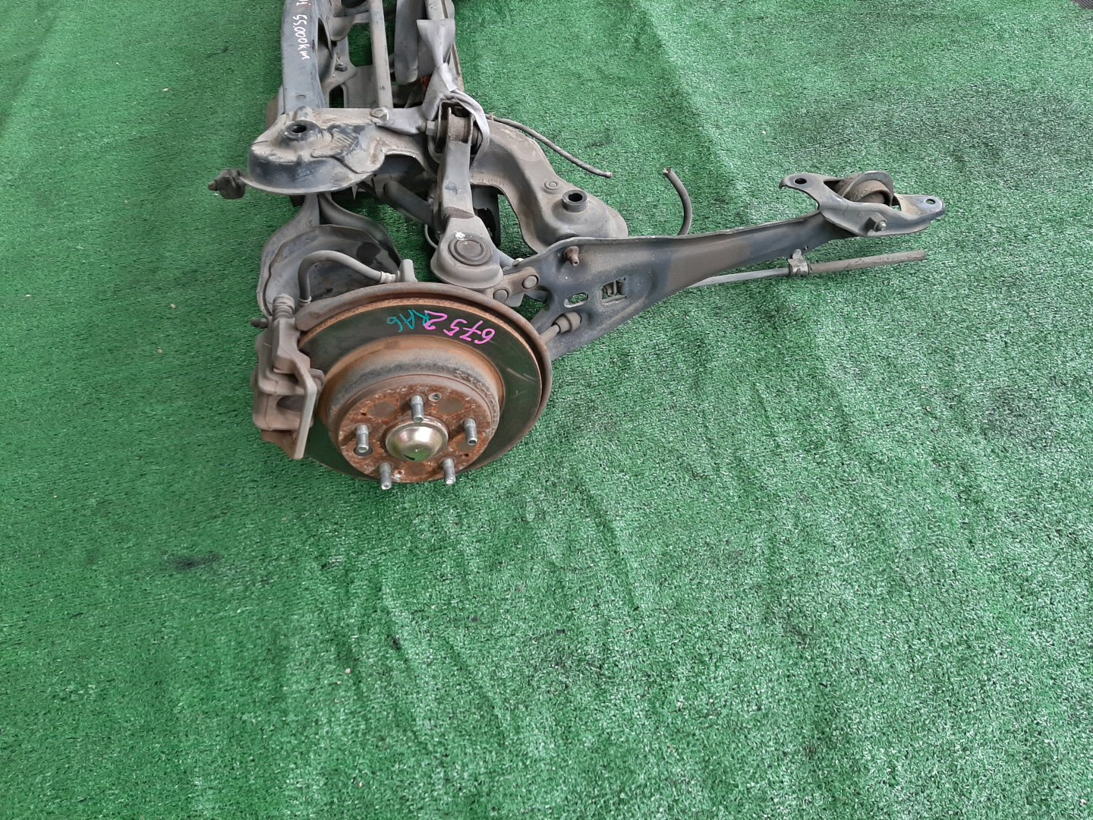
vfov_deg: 53.1
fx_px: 821
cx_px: 546
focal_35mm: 26
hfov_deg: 67.3
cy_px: 410
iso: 103
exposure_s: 1/50
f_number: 1.7
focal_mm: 3.93
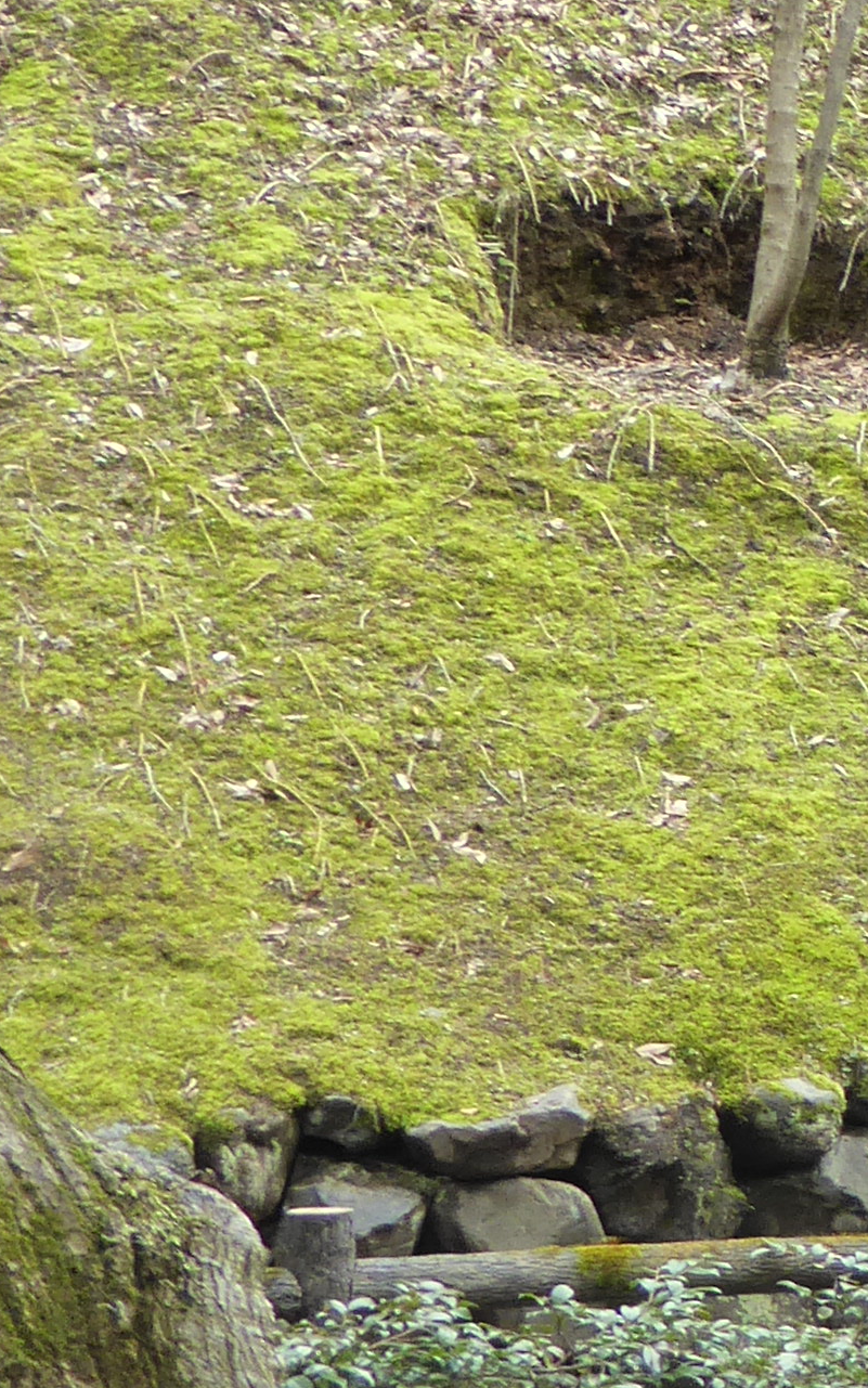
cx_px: 1998
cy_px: 492
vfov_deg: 12.9
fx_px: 6130
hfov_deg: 7.6
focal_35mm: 162
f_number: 3.8
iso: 160
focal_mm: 7.2
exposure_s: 1/80
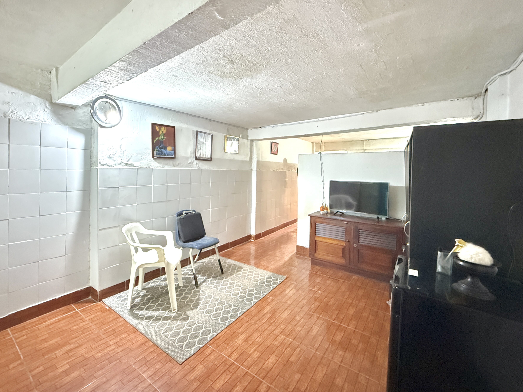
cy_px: 176
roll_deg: -0.4
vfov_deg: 77.9
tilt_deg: -1.3
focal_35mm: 16
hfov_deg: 94.0
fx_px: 242
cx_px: 229
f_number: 2.2
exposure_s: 1/30
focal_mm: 2.22
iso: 2500
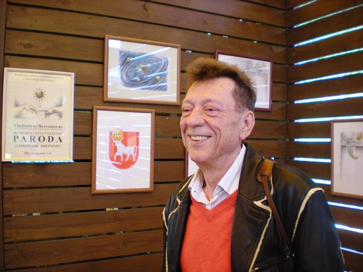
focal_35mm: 38
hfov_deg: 49.0
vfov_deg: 37.7
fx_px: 398
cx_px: 182
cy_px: 136
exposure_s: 1/56.7
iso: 123
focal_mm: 6.3
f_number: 3.1
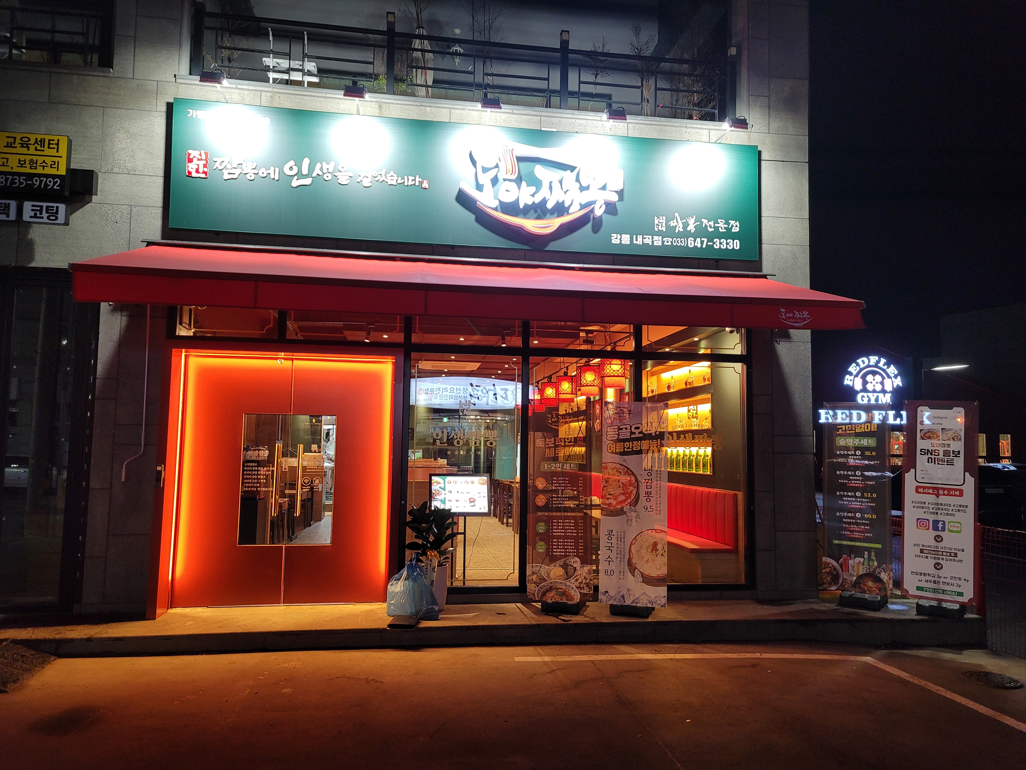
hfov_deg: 69.4
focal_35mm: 25
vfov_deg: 54.9
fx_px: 741
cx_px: 513
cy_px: 385
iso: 200
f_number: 1.8
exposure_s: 1/60
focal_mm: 7
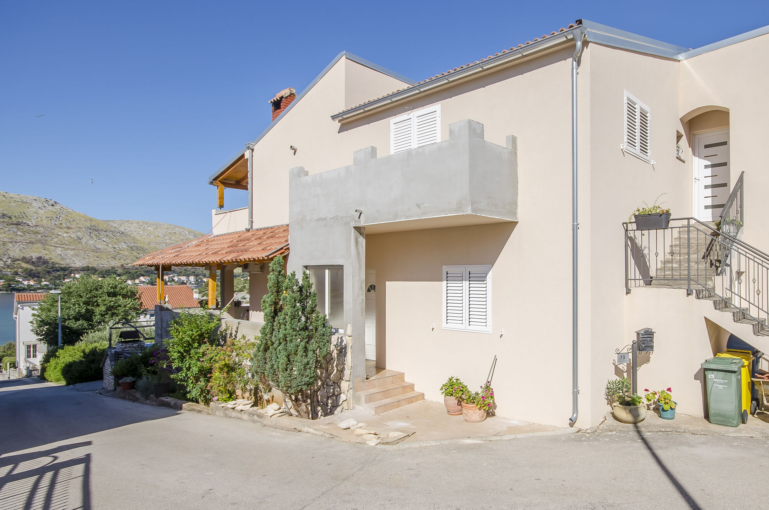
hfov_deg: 80.0
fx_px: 448
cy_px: 272
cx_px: 475
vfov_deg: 59.2
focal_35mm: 21
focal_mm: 10
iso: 100
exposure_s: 1/320
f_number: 8
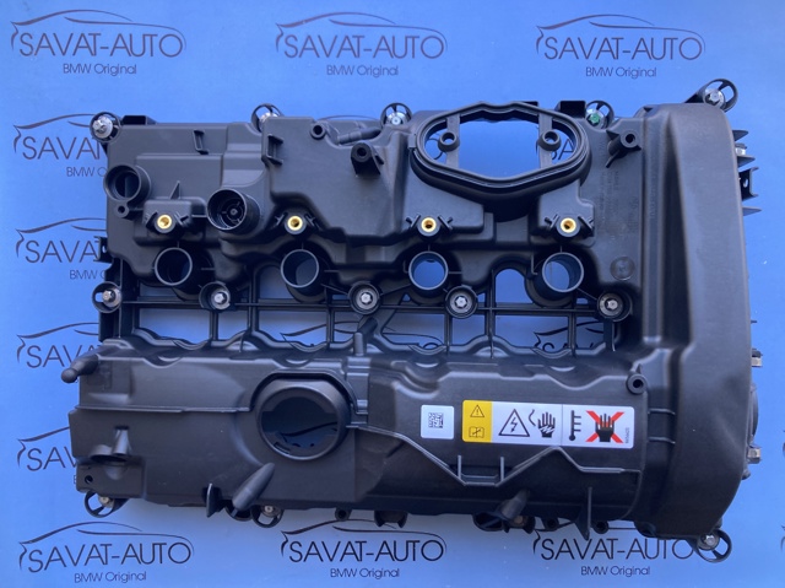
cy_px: 294
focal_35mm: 28
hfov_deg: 63.5
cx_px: 392
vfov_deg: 49.7
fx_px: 634
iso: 80
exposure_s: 1/69
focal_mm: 3.99
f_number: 1.8
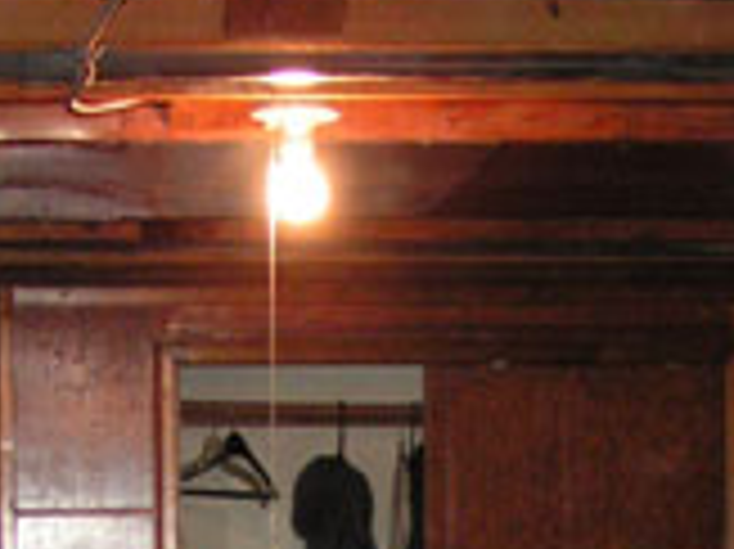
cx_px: 468
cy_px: 801
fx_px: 2966
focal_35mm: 140
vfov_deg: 10.3
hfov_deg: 14.1
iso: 200
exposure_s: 1/40
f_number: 2.8
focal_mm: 6.3
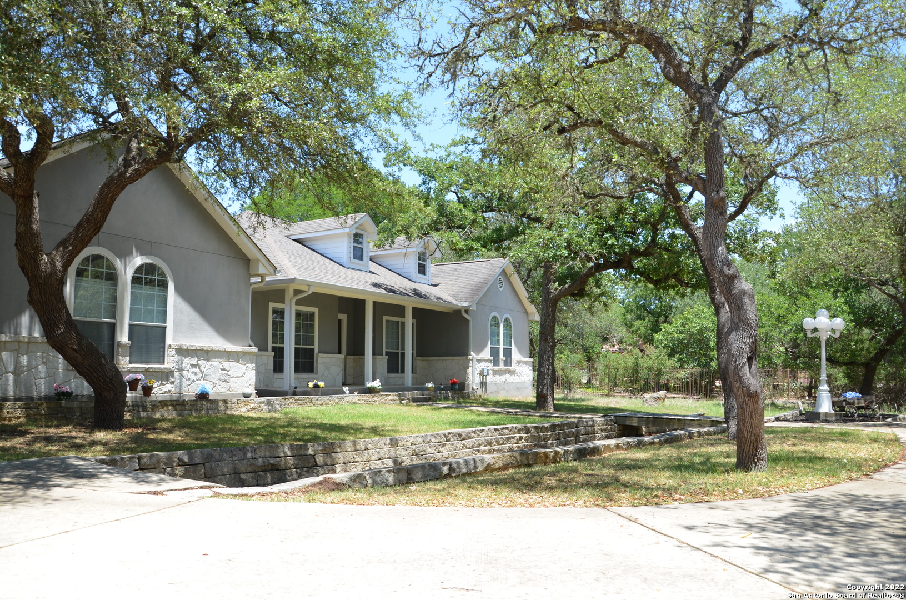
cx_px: 453
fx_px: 678
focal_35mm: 27
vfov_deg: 47.7
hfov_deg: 67.5
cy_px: 300
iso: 180
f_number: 8
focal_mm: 18
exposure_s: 1/250
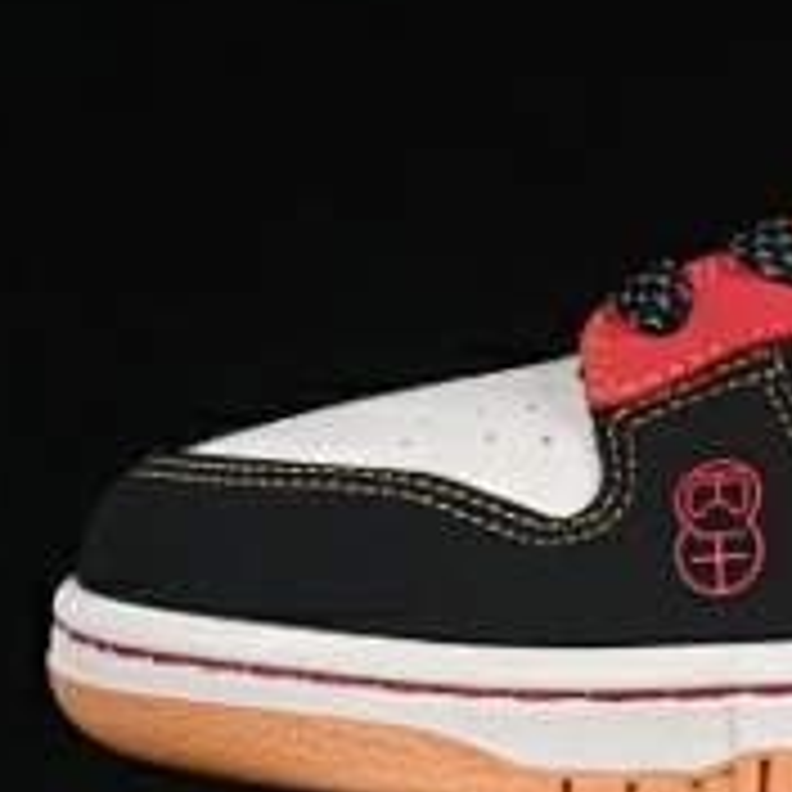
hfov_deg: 6.5
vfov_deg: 6.6
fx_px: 6860
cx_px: 1184
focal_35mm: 265
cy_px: 162
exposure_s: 1/80
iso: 160
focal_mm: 50
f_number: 8
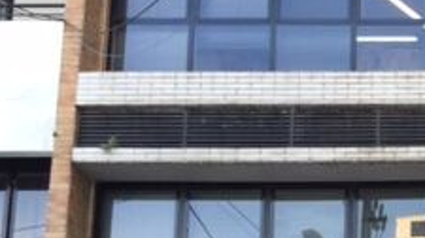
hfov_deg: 21.3
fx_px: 1013
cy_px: 340
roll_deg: +0.7
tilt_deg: +13.8
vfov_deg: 12.8
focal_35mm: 90
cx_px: 565
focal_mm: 4.15
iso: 32
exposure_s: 1/120
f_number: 2.2
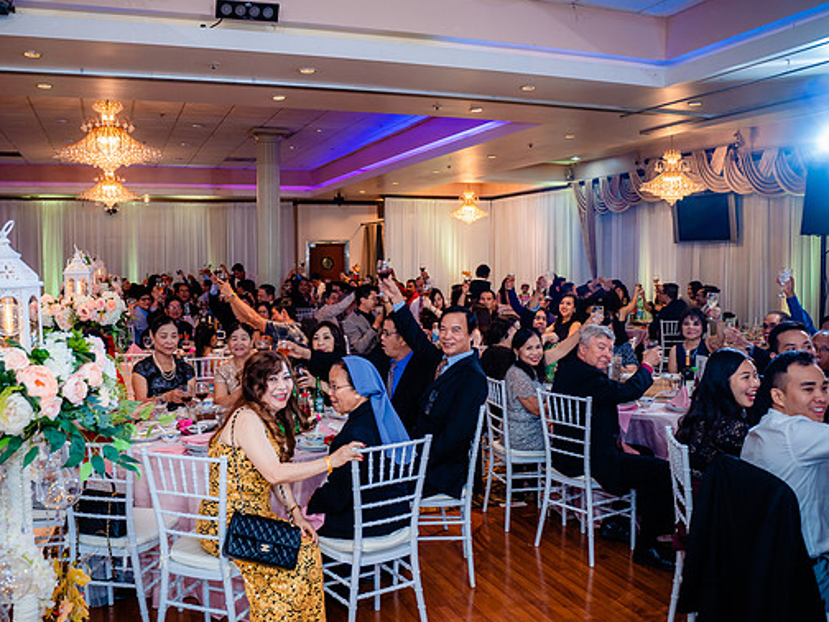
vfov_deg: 45.4
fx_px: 742
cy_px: 315
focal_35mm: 31
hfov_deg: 58.2
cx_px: 370
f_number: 3.5
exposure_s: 1/160
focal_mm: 28
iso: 800
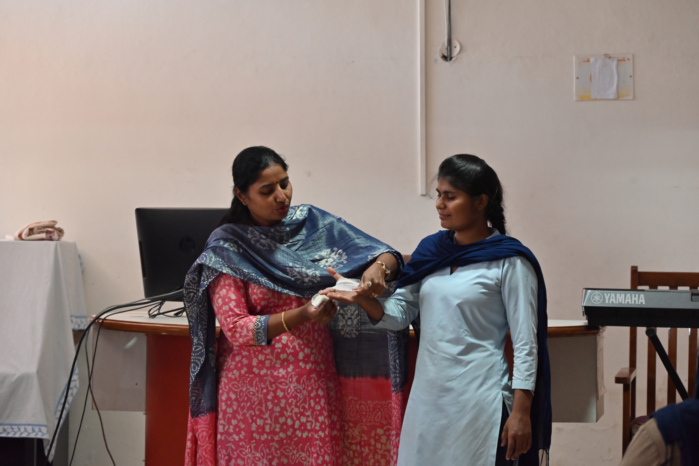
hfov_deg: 18.6
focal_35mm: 110
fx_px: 2137
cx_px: 350
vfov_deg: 12.5
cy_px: 233
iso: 3200
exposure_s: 1/80
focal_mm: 110
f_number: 6.3
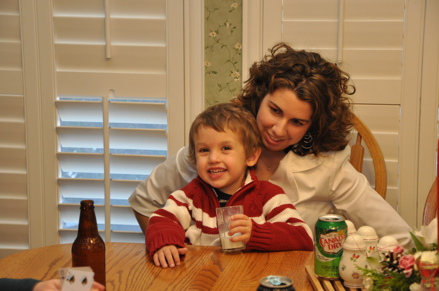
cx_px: 220
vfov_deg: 14.7
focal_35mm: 93
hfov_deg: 21.9
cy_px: 146
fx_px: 1133
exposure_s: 1/60
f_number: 5.3
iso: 800
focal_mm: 62
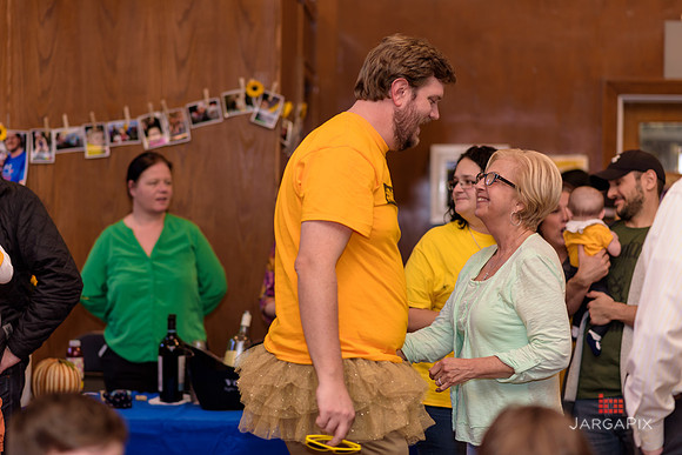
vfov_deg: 16.1
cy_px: 228
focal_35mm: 85
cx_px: 341
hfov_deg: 23.9
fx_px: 1611
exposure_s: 1/125
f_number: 2.2
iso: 320
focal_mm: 85
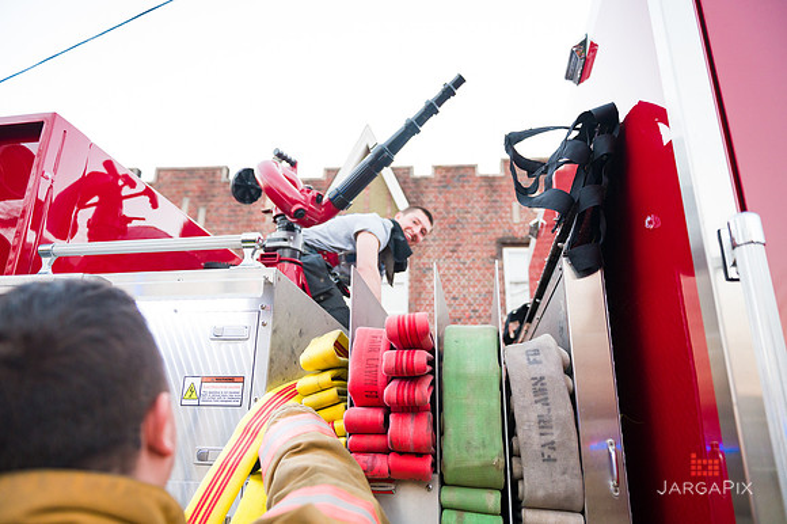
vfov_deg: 53.1
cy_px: 262
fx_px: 524
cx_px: 394
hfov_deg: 73.8
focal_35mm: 24
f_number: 3.2
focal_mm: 24
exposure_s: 1/250
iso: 2000
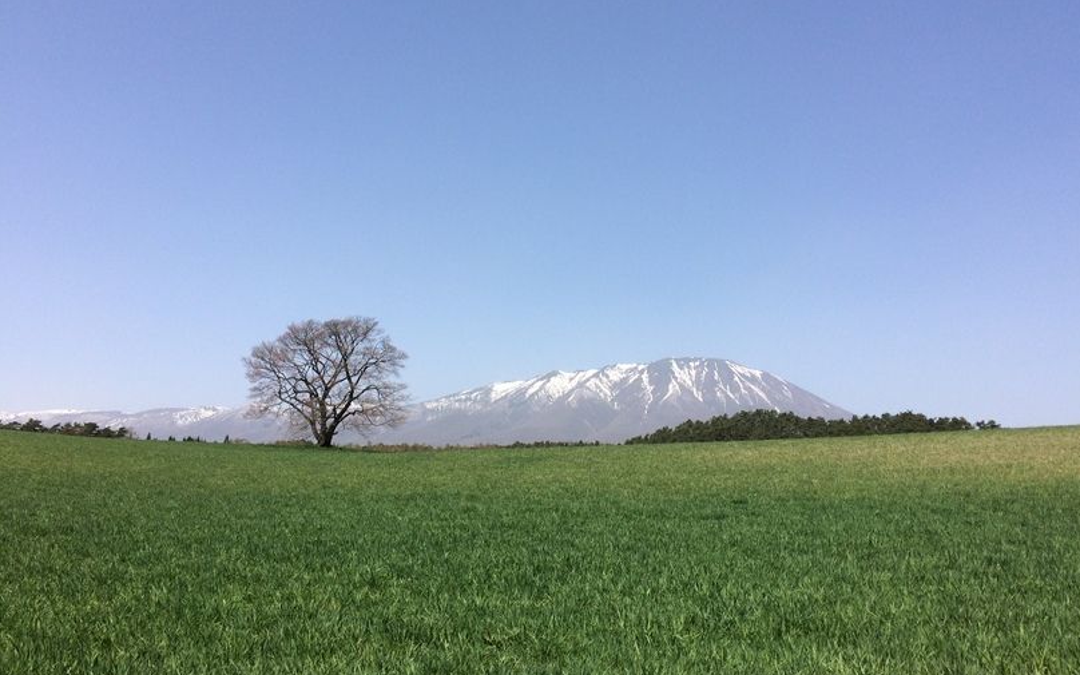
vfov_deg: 40.5
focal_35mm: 31
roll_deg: +0.4
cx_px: 543
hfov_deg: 61.2
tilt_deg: +12.5
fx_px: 912
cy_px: 297
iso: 32
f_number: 2.2
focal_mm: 4.15
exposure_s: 1/2564
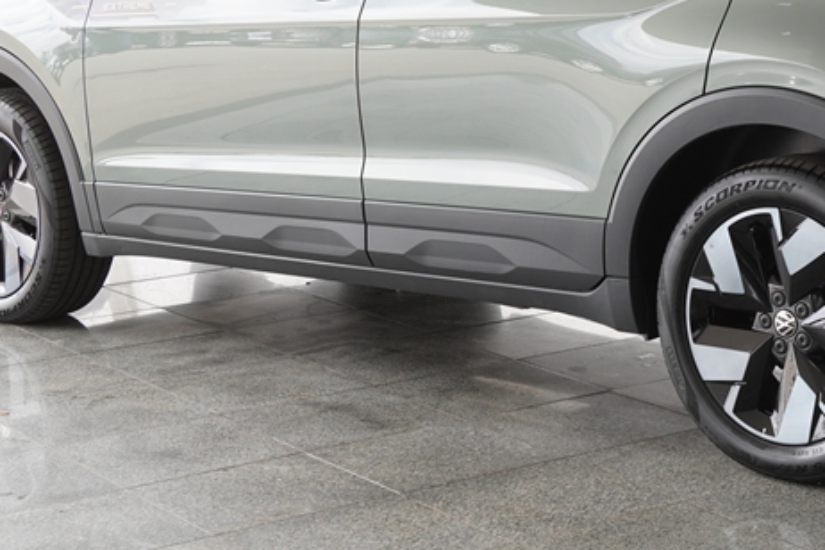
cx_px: 632
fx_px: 2131
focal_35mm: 93
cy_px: 40
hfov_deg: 21.7
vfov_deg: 14.5
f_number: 4.5
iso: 200
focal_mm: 28
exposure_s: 1/125
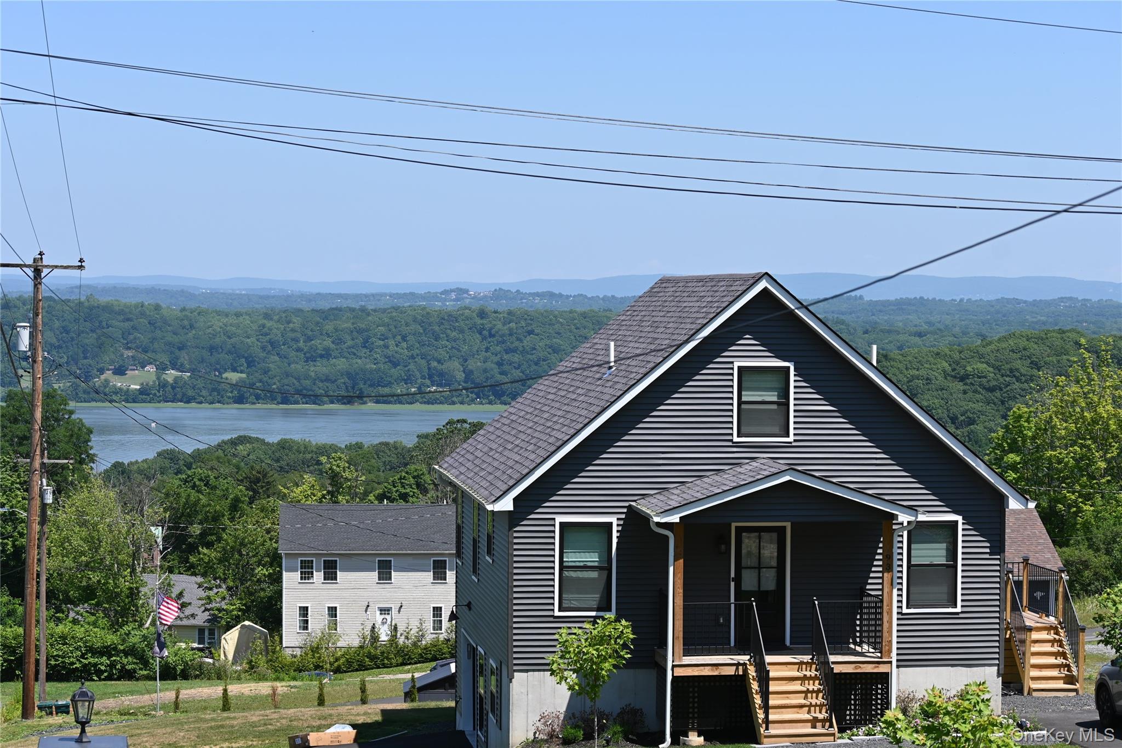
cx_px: 561
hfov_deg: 24.6
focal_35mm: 82
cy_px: 374
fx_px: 2571
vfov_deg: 16.6
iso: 100
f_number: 7.1
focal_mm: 55
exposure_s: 1/400
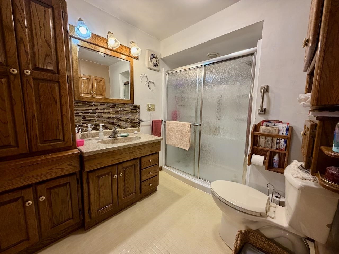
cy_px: 127
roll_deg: -0.3
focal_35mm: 14
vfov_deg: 85.7
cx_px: 170
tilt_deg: -6.6
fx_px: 137
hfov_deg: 102.1
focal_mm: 2.22
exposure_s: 1/120
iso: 320
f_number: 2.2
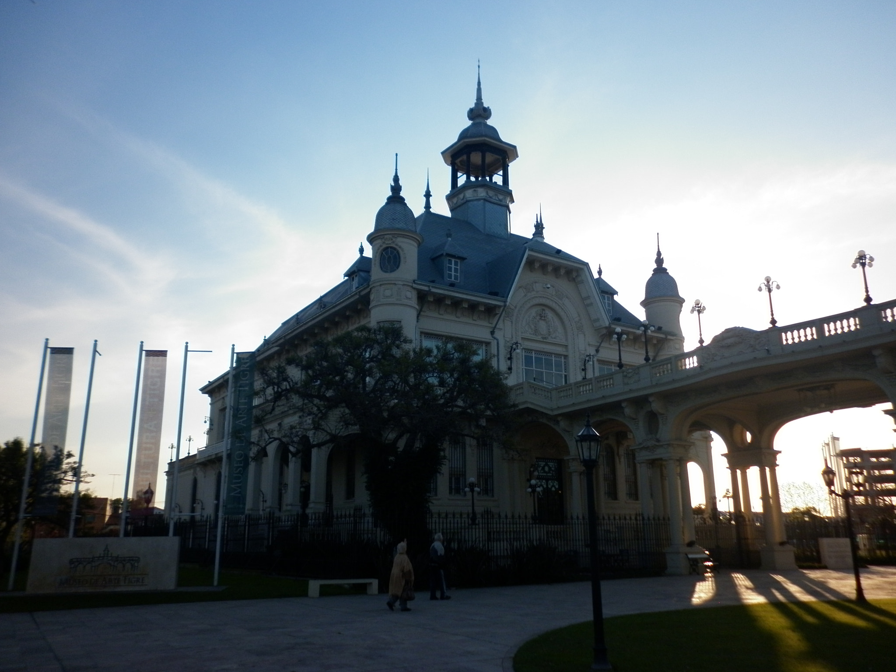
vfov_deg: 49.7
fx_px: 725
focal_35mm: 28
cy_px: 336
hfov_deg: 63.4
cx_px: 448
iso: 80
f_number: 7.1
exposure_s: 1/160
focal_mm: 5
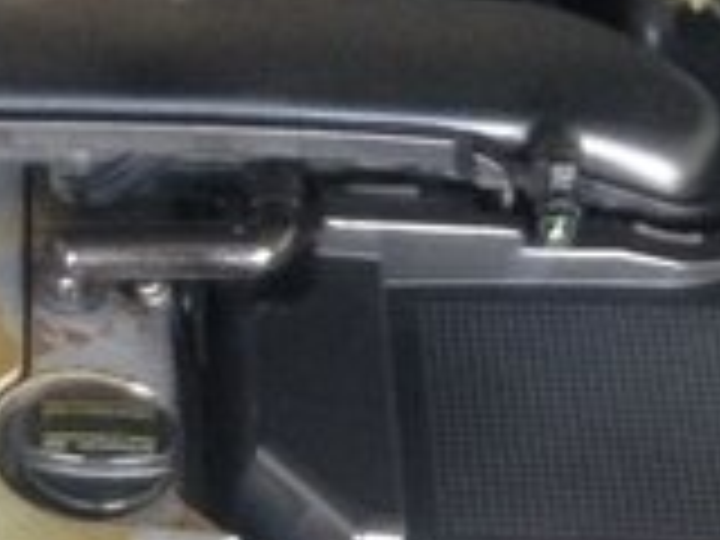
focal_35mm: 136
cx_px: 86
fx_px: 2829
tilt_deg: -54.5
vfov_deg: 10.7
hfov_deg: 14.4
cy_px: 677
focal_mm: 4.12
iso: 160
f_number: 2.4
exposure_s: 1/20
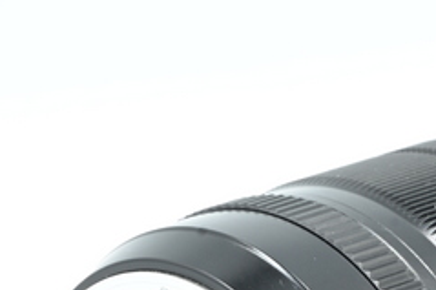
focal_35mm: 236
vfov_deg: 5.8
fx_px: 2856
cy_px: 424
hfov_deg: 8.7
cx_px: 390
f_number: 14
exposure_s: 1/13
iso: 200
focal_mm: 75
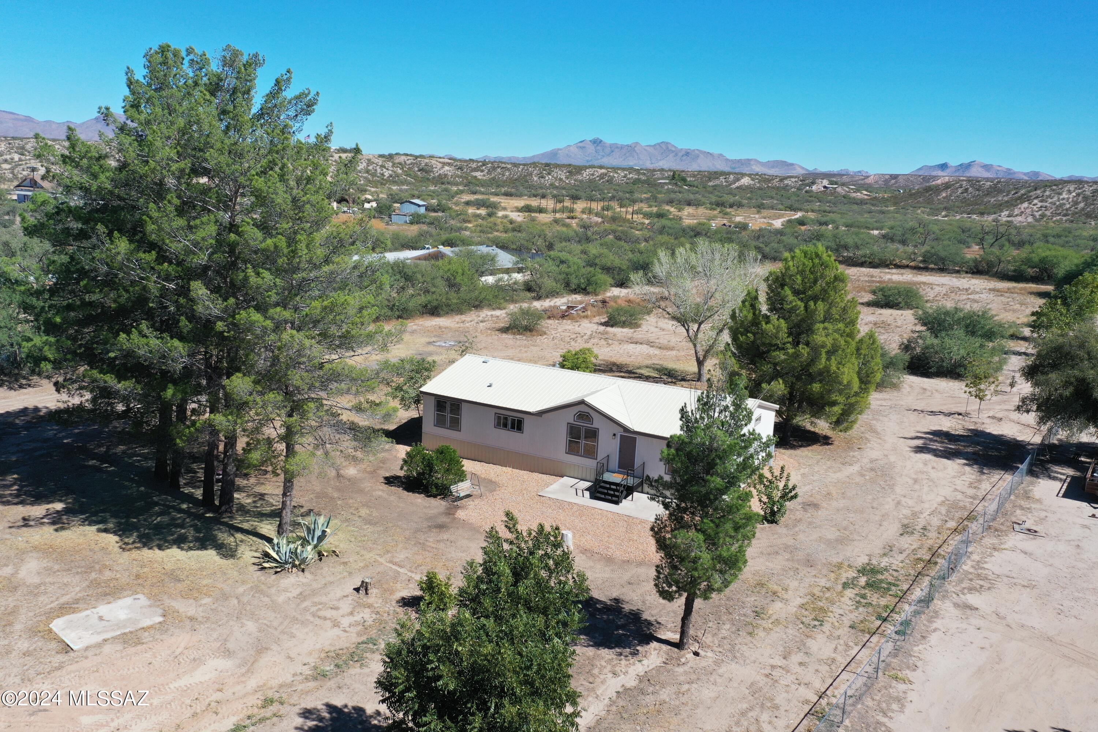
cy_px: 366
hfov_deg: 65.5
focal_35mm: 28
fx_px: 854
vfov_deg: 46.4
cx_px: 549
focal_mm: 10.26
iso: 100
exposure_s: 1/640
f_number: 5
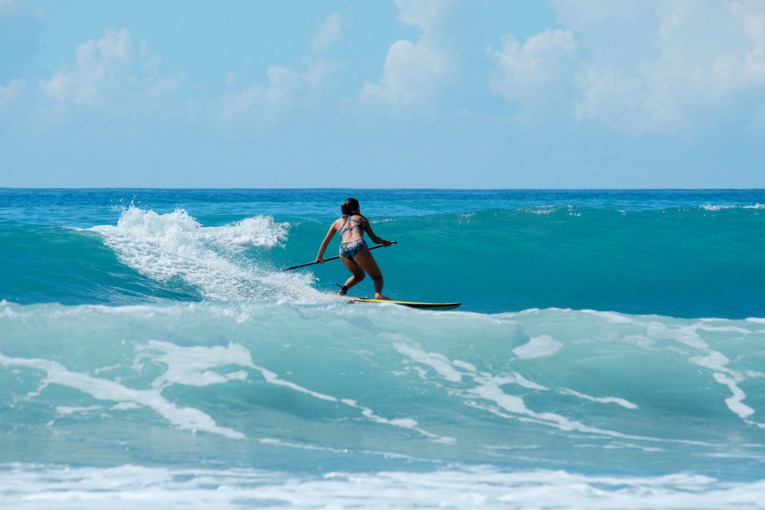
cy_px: 255
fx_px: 6375
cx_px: 382
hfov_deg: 6.9
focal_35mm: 300
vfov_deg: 4.6
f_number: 10
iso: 800
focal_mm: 200
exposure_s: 1/1000
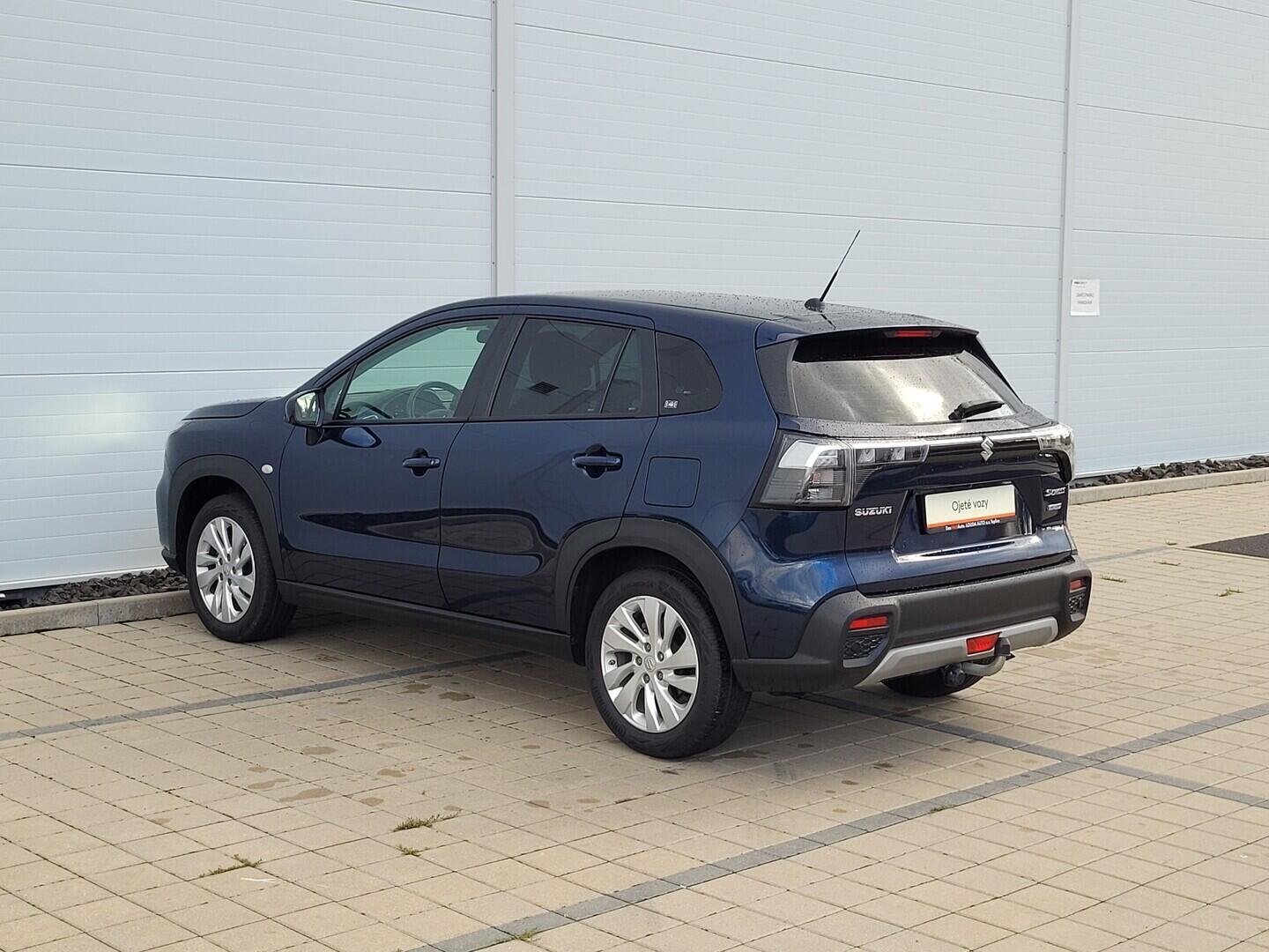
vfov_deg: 53.1
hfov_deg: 67.3
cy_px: 476
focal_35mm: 26
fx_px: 953
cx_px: 634
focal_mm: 5.4
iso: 40
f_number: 1.8
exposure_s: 1/148
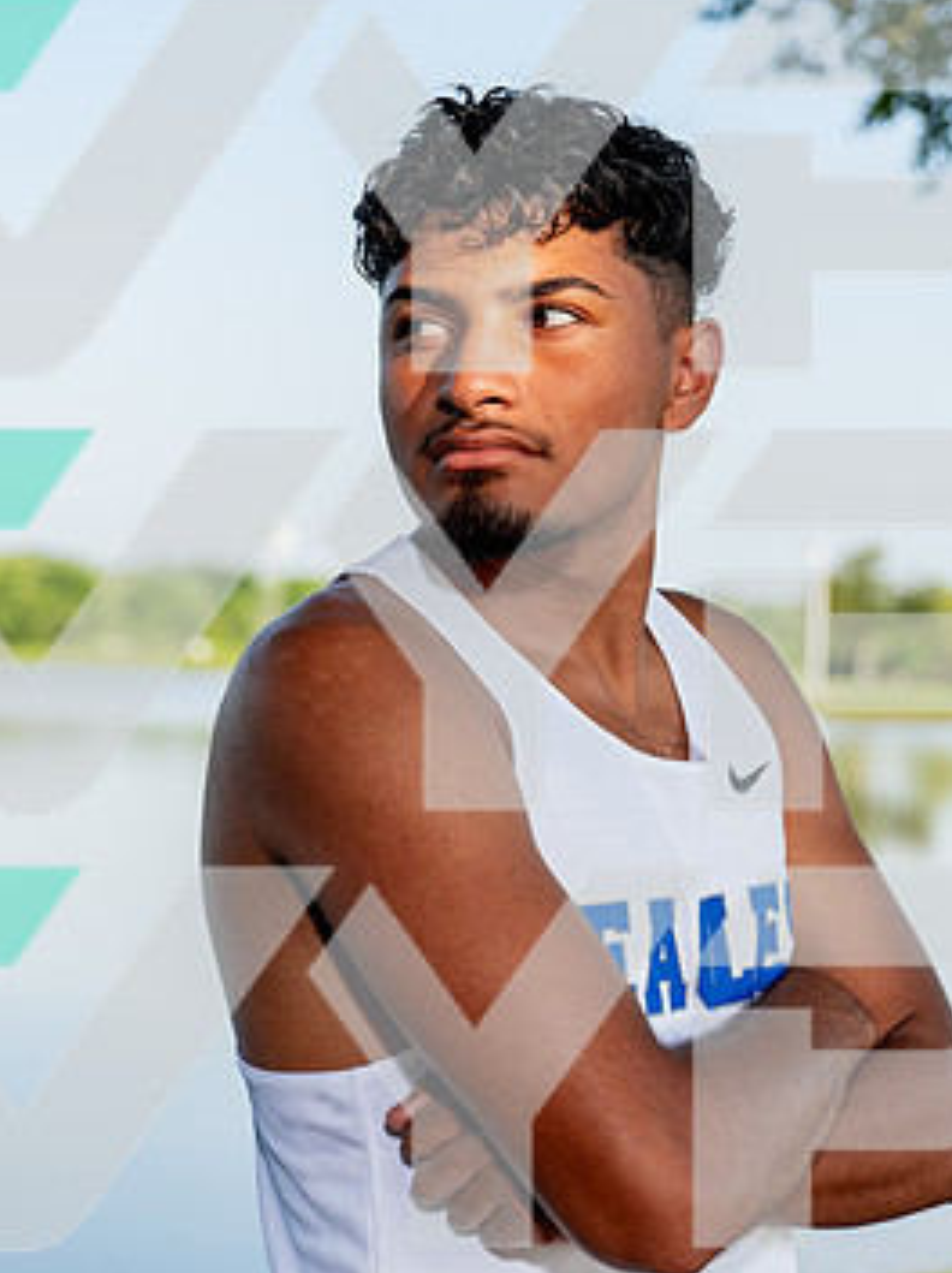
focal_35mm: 87
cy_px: 622
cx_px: 635
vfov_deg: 22.5
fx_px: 3196
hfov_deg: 16.9
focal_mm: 55
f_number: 4
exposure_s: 1/250
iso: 100
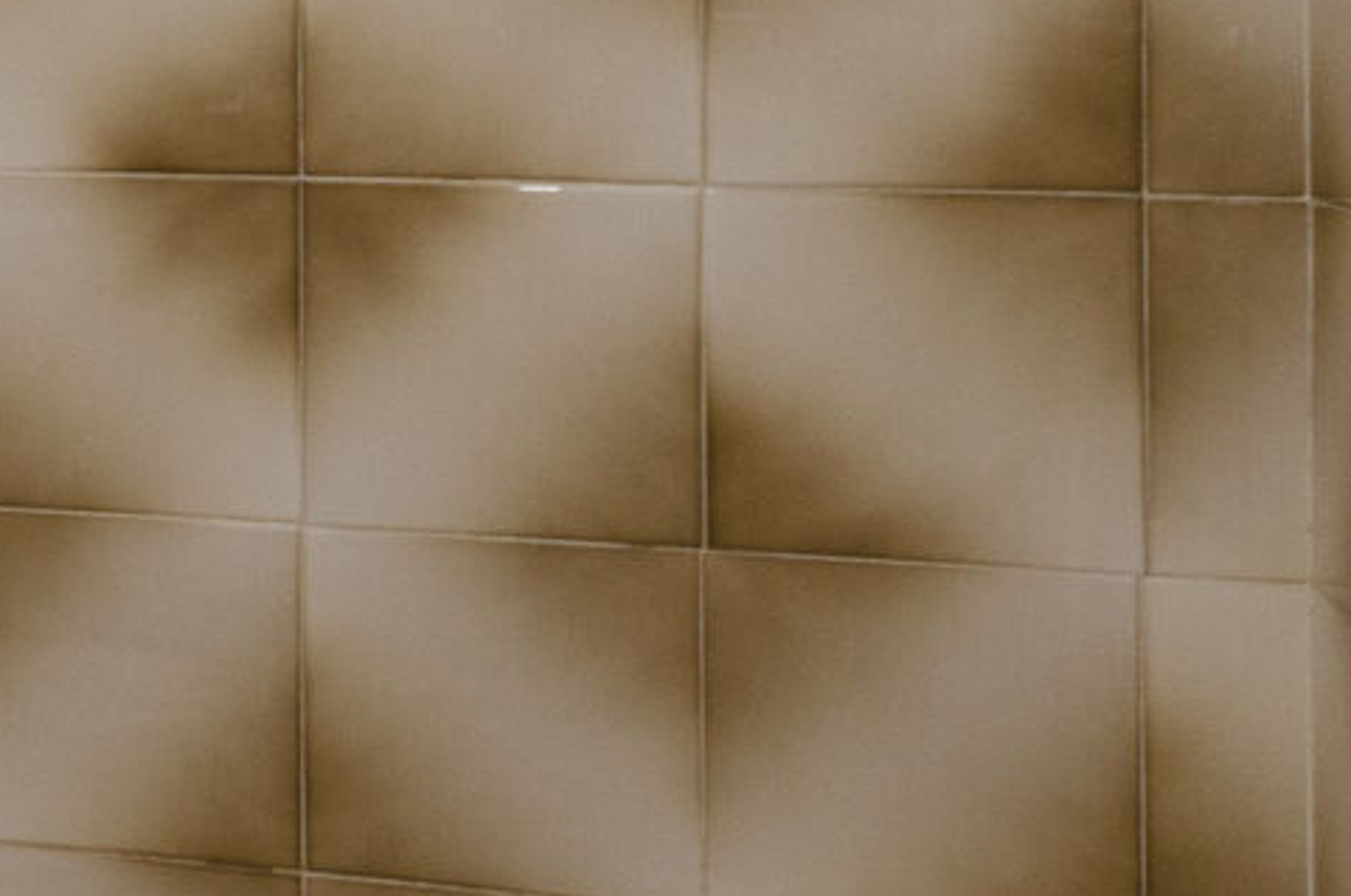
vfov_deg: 13.3
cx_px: -1480
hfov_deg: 15.5
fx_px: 3764
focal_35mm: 100
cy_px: -63
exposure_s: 1/200
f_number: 8
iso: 250
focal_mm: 11.5
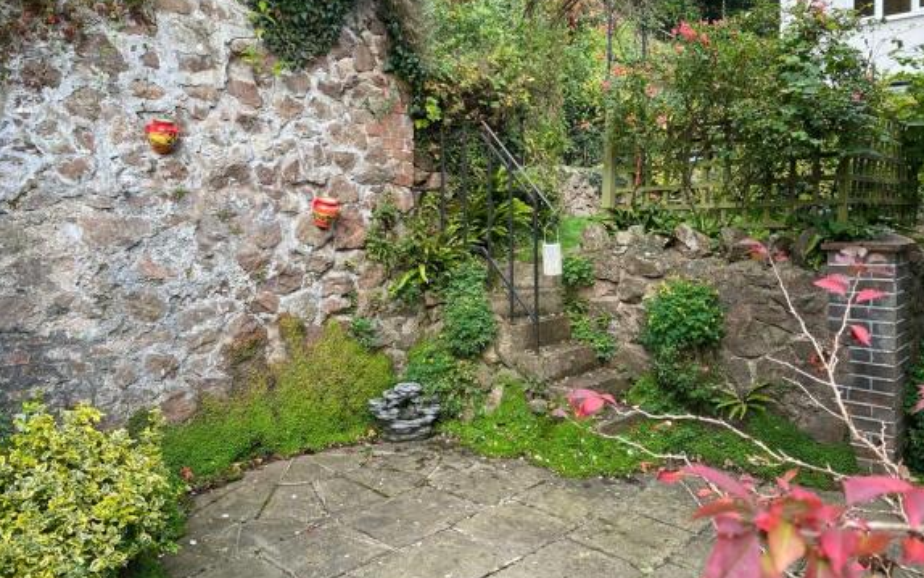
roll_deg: +0.9
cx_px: 466
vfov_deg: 44.5
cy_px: 252
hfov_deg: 66.5
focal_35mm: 28
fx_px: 705
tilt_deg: -1.9
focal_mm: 4.25
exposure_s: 1/129
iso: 32
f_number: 1.8
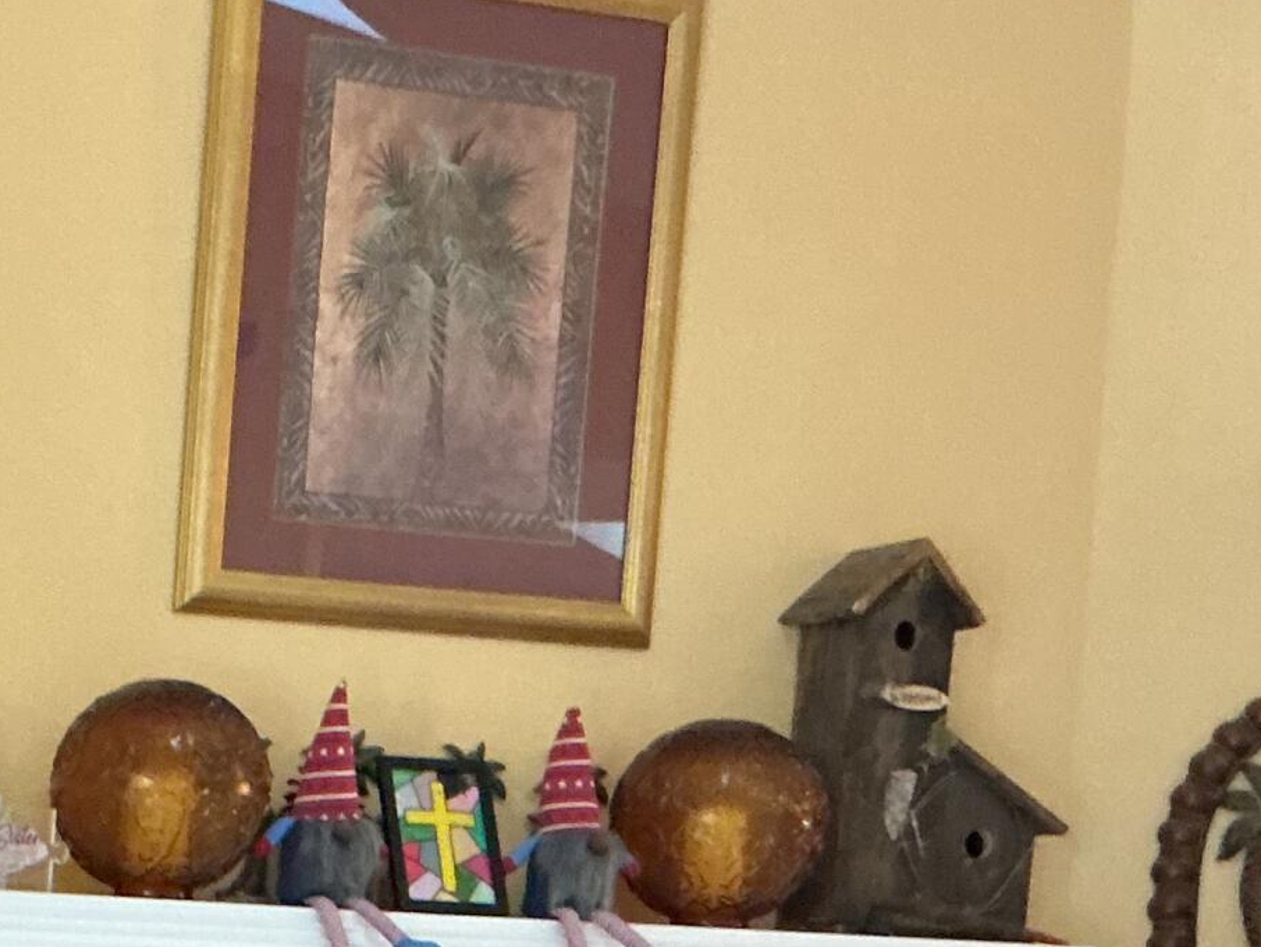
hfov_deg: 19.2
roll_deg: -2.5
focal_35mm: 96
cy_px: 1305
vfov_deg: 14.6
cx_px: -287
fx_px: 3498
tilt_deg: -3.1
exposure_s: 1/30
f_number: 1.8
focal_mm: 3
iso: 320
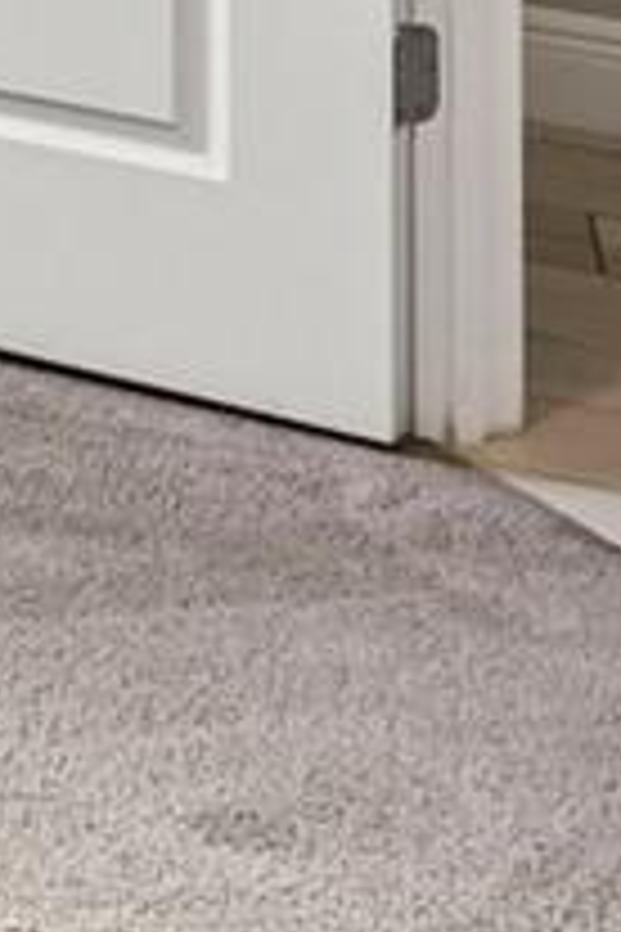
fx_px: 2794
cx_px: -1539
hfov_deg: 8.9
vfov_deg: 15.2
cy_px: -950
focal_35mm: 108
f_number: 8
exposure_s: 1/40
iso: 400
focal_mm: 14
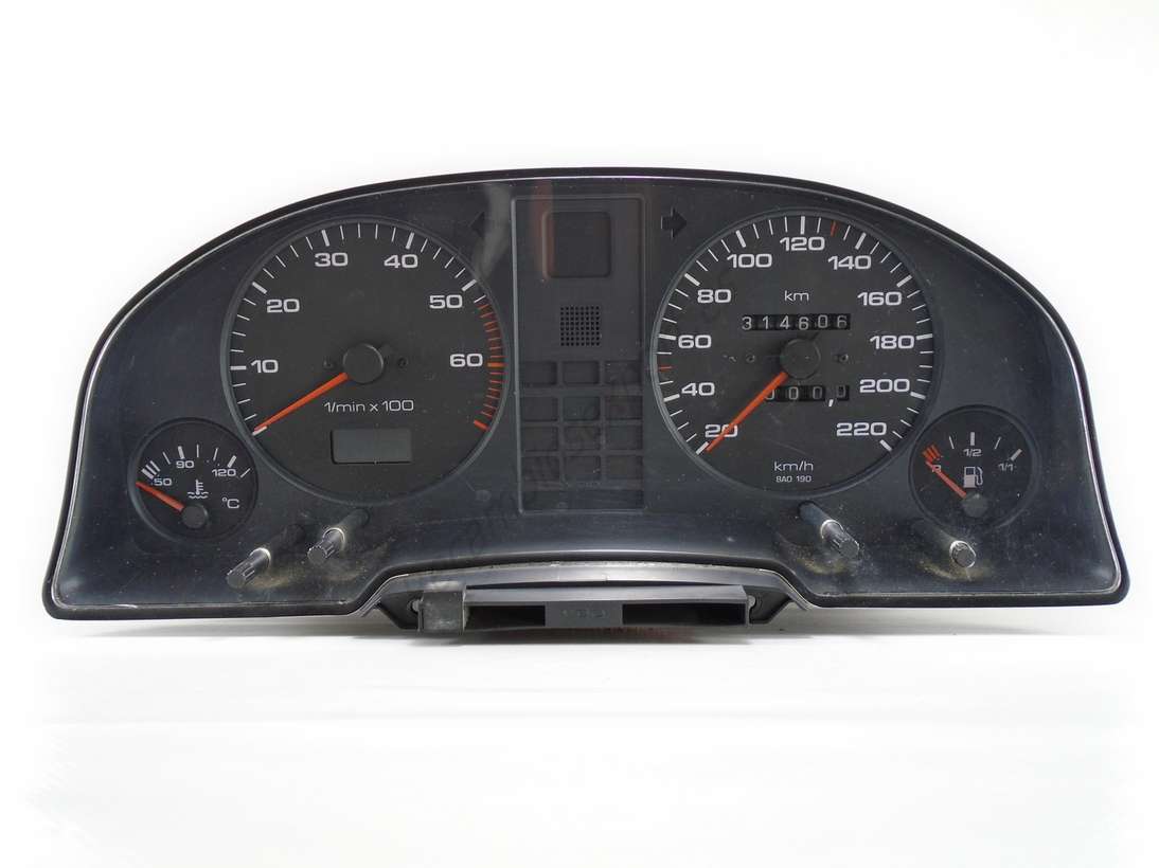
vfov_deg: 53.0
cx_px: 580
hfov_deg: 67.3
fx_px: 870
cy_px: 434
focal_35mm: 26
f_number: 3.2
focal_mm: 4.6
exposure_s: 1/40
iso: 100
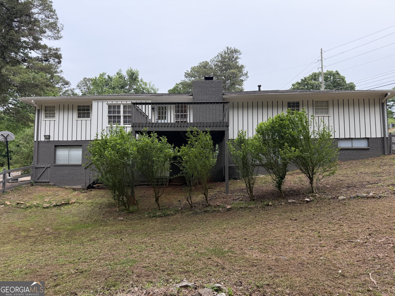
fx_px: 274
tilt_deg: +2.6
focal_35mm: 24
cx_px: 198
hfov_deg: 71.6
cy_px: 148
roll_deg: -0.2
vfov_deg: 56.8
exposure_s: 1/183
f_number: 1.78
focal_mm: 6.76
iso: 100
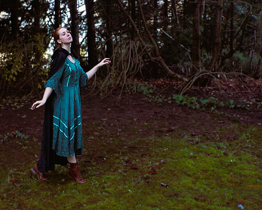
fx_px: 318
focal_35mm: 41
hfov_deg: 44.7
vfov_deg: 36.5
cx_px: 116
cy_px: 106
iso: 400
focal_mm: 24
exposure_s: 1/80
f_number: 5.6
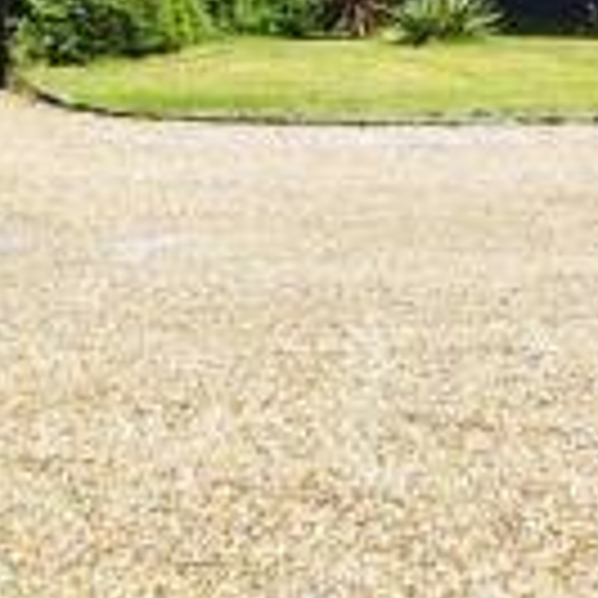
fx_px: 1231
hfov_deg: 20.1
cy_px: -61
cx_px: 1061
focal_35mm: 63
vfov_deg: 25.3
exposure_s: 1/640
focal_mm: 10
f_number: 7.1
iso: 400
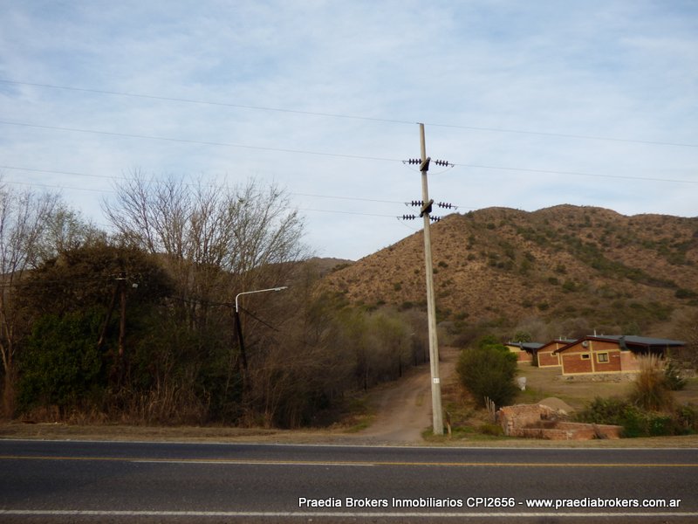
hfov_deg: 58.4
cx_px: 349
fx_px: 625
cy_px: 262
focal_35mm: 31
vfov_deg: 45.4
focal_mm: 5.53
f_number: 3.3
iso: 100
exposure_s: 1/500
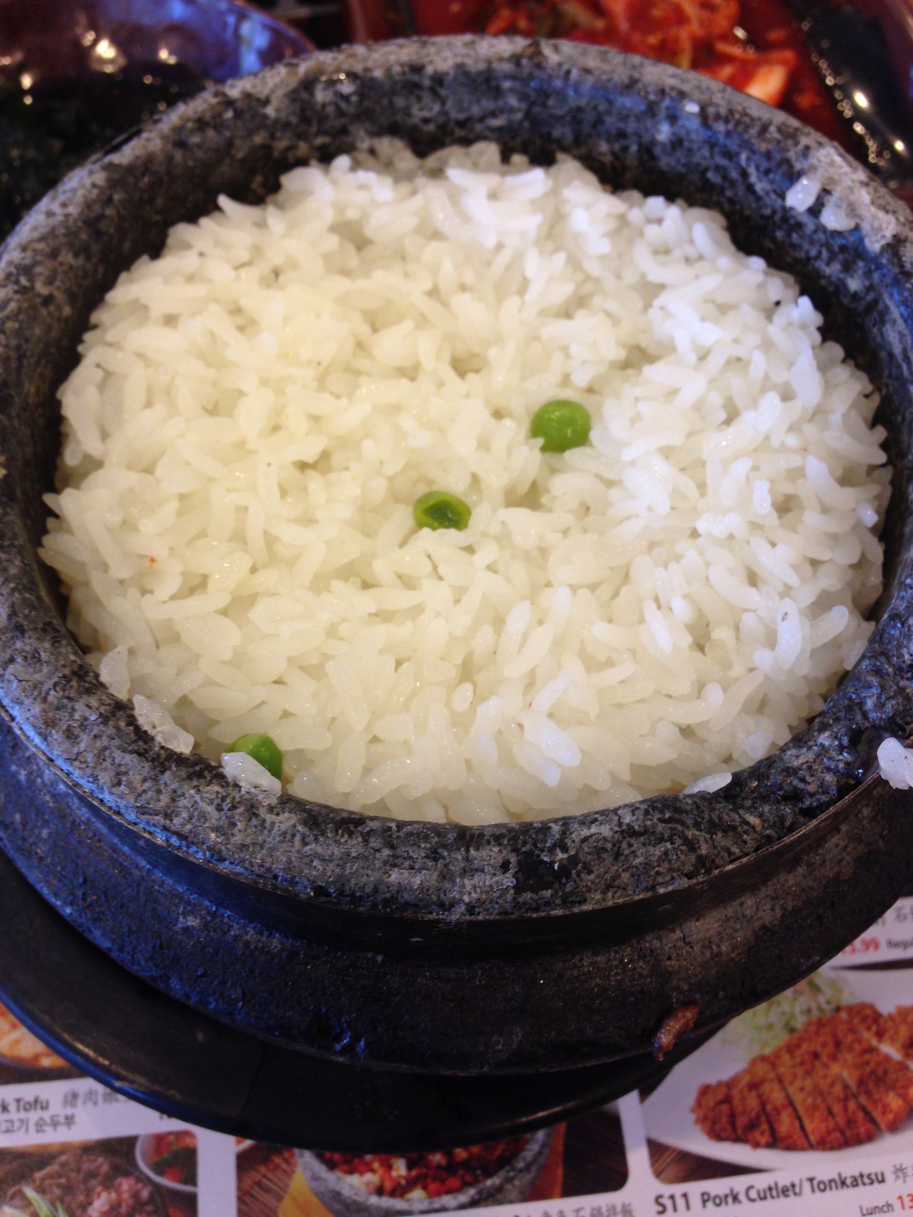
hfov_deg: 42.9
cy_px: 608
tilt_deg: -60.6
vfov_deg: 55.4
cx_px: 456
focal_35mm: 33
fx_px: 1161
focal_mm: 4.12
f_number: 2.4
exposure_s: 1/20
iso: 80
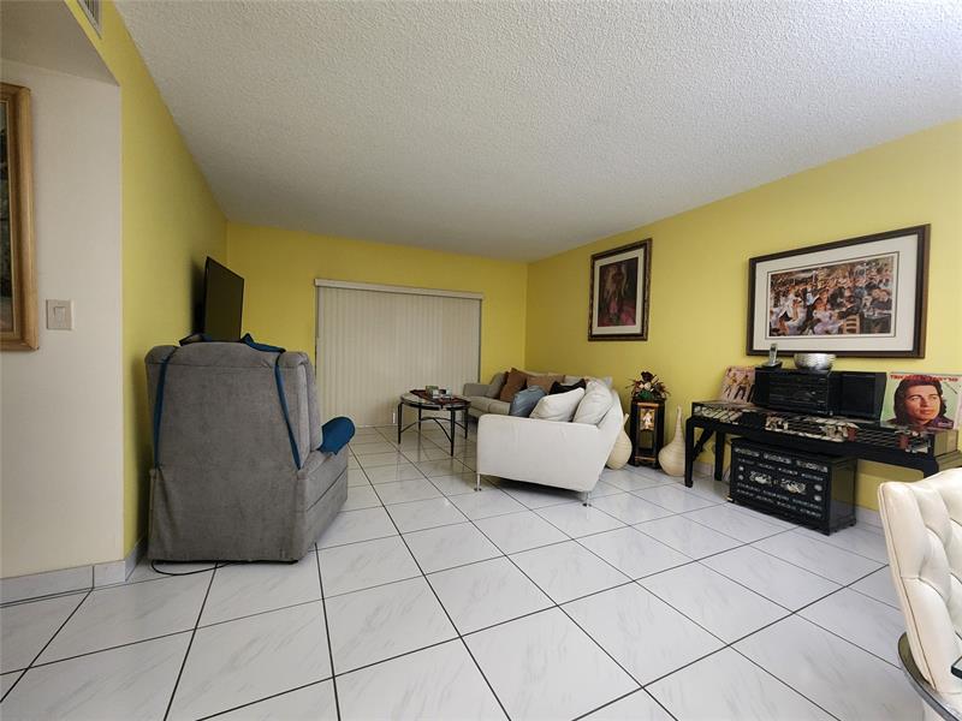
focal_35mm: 13
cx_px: 481
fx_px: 361
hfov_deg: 106.2
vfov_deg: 89.9
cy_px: 360
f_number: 2.2
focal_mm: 2.2
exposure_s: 1/30
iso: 640
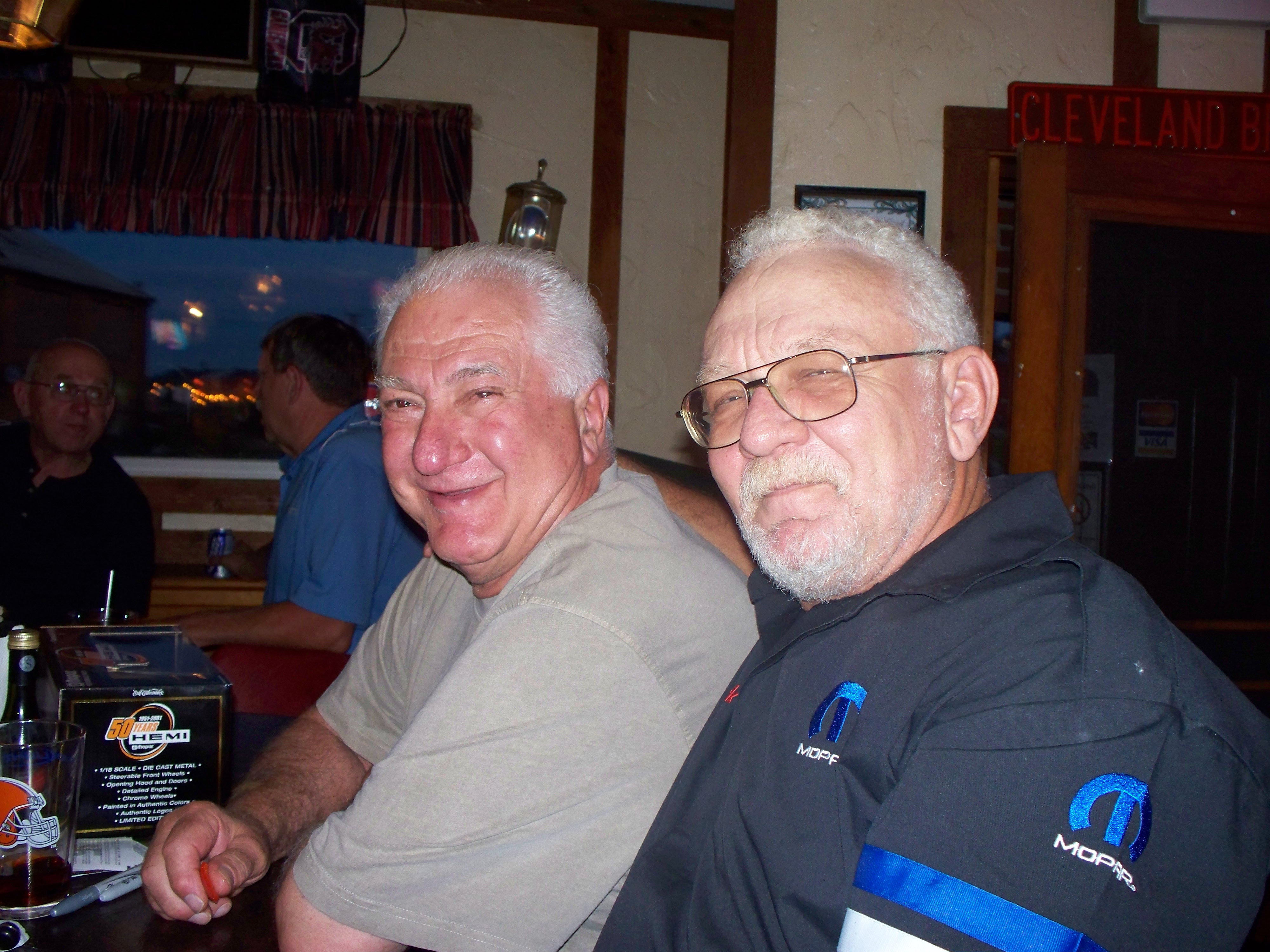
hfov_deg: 51.4
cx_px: 635
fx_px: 1321
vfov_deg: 39.7
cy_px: 476
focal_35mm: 36
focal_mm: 7.54
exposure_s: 1/30
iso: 200
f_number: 2.8
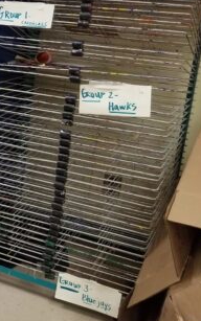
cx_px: -187
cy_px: 112
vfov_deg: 29.6
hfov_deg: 15.5
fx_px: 604
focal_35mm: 69
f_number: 1.7
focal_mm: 4.25
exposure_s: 1/60
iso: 320
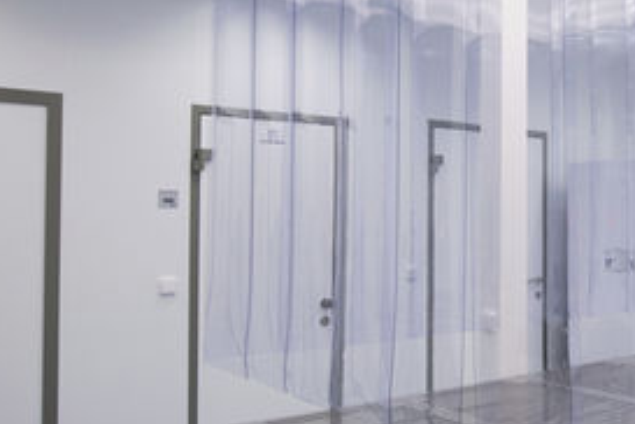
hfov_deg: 42.4
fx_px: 776
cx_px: 514
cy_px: 197
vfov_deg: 30.5
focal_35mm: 44
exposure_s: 1/80
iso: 800
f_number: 8
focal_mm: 24
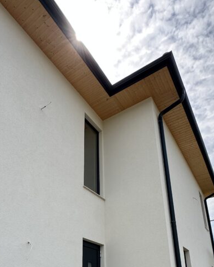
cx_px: 92
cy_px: 219
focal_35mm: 29
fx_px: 230
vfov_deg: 55.5
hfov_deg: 49.8
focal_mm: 2.22
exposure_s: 1/1595
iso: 50
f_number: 2.2
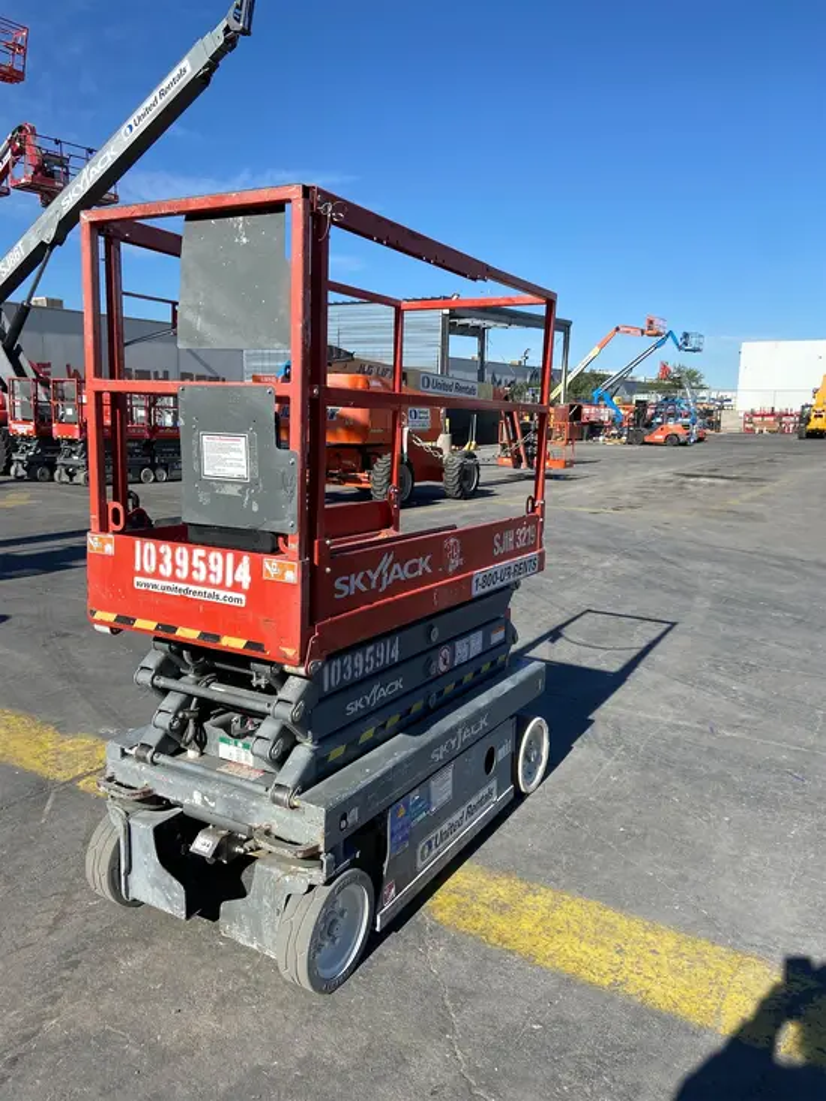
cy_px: 550
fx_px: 827
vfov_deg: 67.3
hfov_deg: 53.1
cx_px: 413
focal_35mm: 26
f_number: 1.8
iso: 32
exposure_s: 1/2890
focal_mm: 4.25
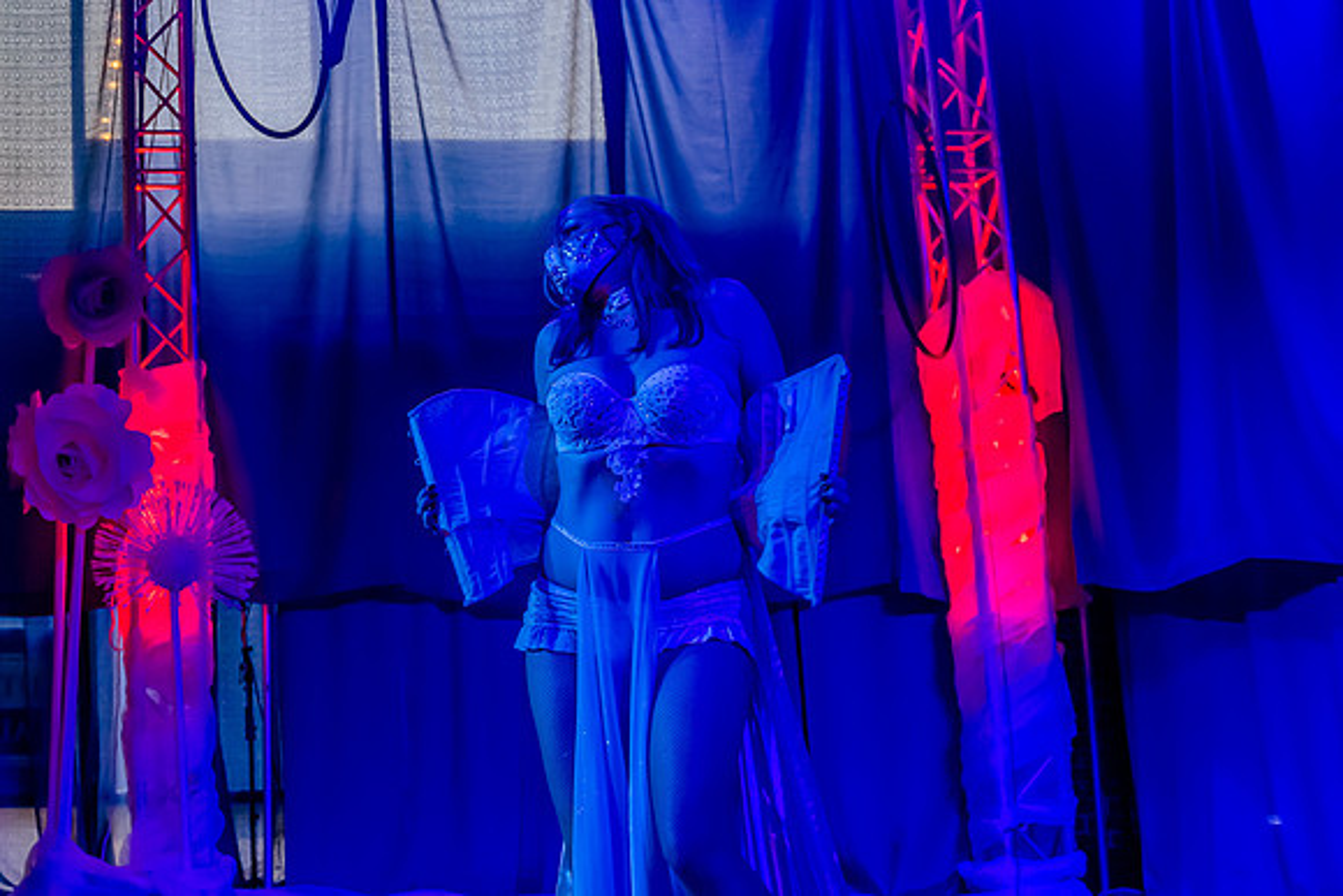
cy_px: 304
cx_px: 67
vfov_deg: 24.4
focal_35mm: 55
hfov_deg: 33.5
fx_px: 2067
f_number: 2.8
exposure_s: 1/80
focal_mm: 29
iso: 2500
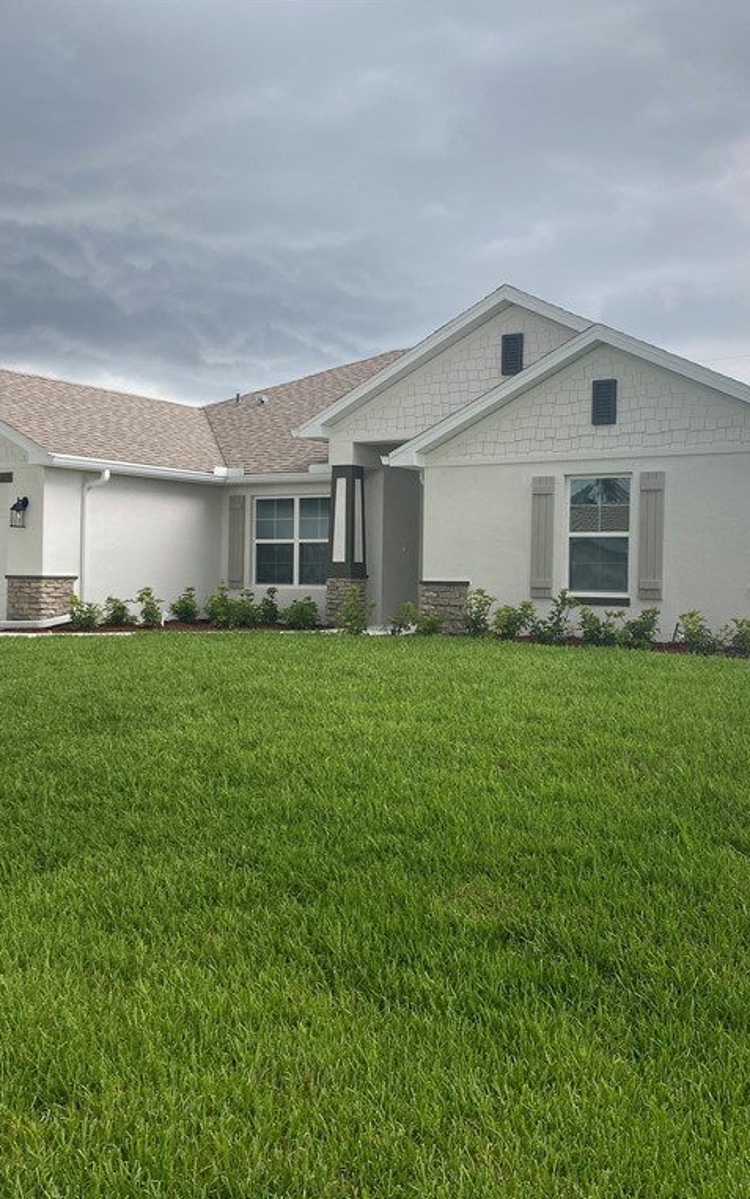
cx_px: 385
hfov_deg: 34.4
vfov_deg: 52.7
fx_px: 1210
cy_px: 599
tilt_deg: -1.5
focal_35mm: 37
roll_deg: -0.4
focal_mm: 4.25
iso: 32
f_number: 1.8
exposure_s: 1/539
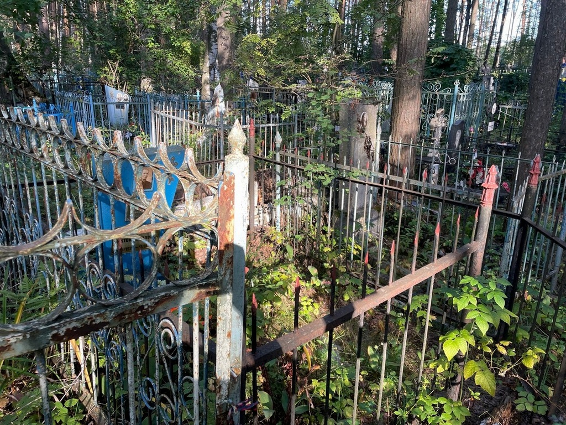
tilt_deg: -13.0
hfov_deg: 67.3
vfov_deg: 53.1
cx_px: 283
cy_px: 212
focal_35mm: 26
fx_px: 425
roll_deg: +1.3
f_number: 1.6
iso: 32
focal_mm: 4.2
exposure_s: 1/123
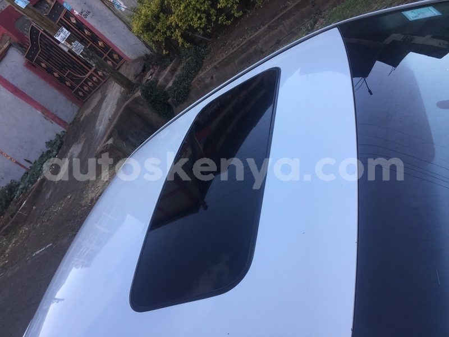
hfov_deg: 61.7
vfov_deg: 48.2
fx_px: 376
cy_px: 168
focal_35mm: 29
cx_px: 224
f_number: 2.2
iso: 32
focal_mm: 4.15
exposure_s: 1/100
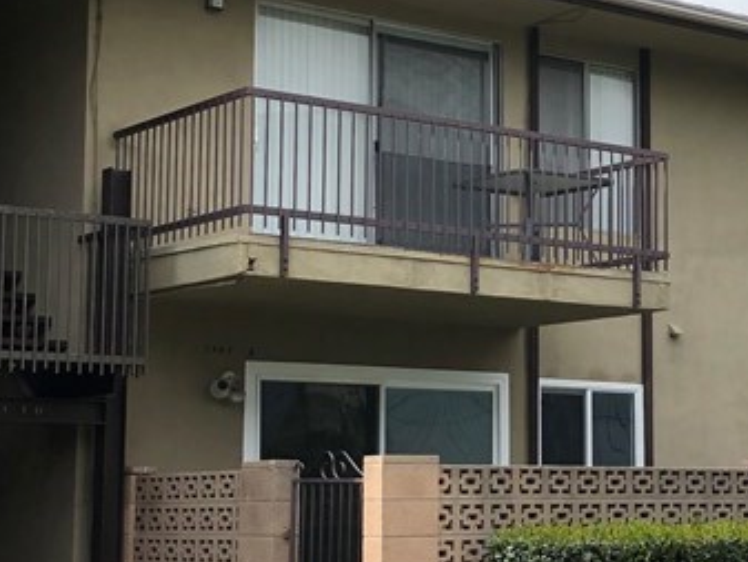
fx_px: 1837
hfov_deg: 22.9
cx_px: 497
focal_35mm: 85
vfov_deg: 17.4
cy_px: 307
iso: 20
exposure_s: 1/1473
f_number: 1.8
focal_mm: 4
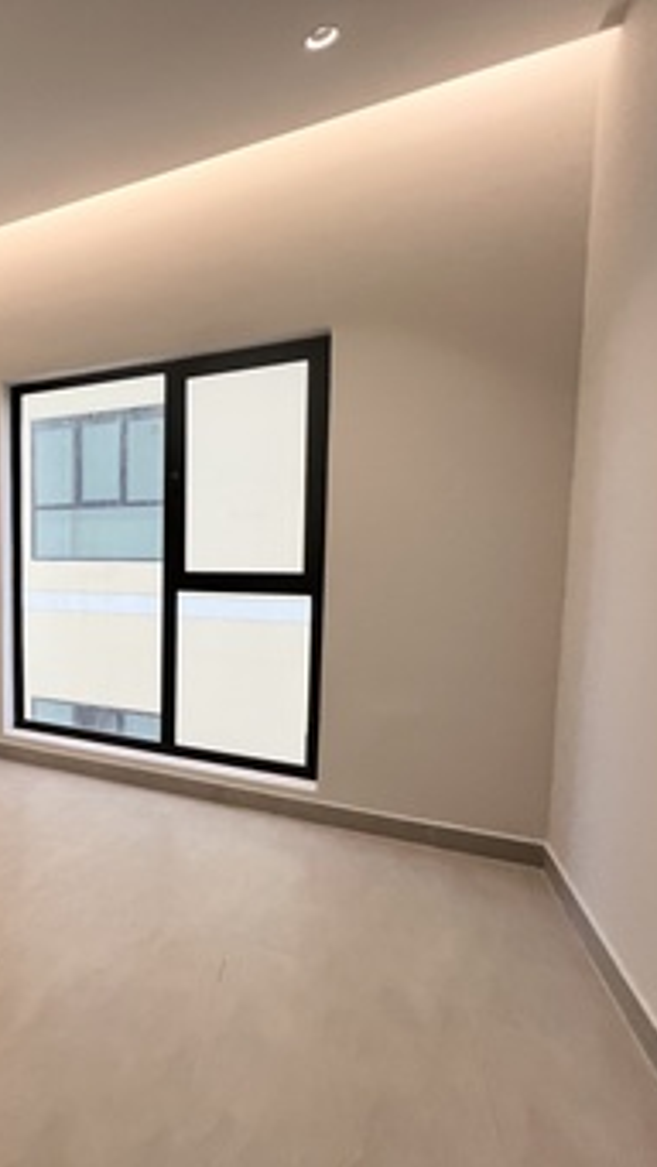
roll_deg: +1.4
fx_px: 588
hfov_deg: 44.6
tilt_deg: -2.8
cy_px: 584
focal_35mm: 19
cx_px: -63
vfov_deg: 89.6
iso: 160
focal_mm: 1.57
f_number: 1.8
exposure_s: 1/100
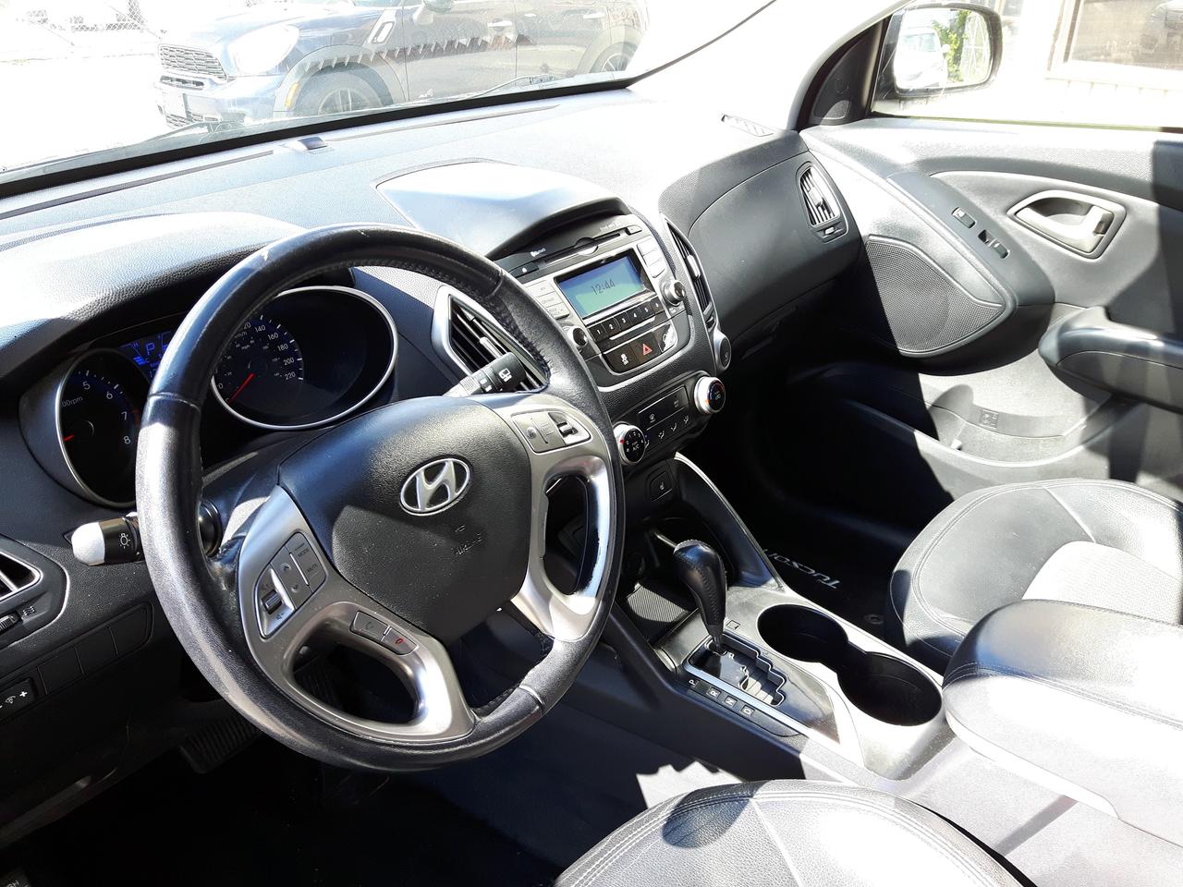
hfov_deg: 58.4
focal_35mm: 31
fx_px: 1059
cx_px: 592
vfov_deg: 45.4
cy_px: 444
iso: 64
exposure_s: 1/100
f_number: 1.9
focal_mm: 3.7
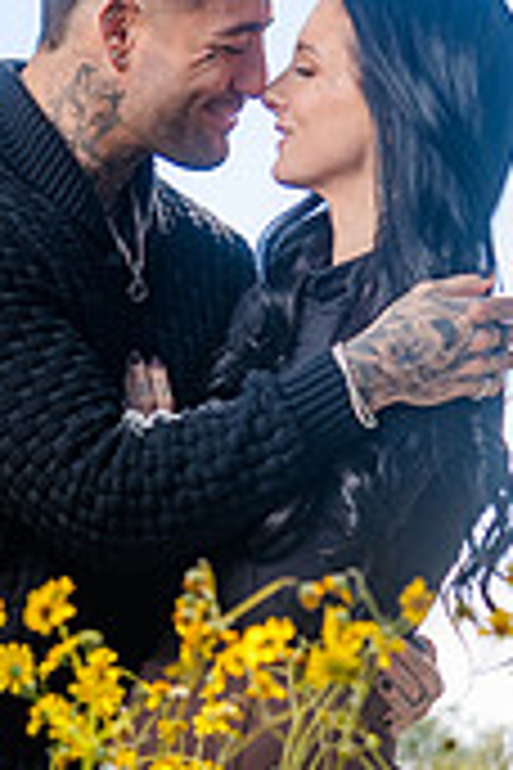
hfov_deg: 7.5
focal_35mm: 184
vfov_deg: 11.1
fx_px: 3933
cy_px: 617
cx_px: 108
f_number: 5.6
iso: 100
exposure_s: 1/250
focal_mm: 70
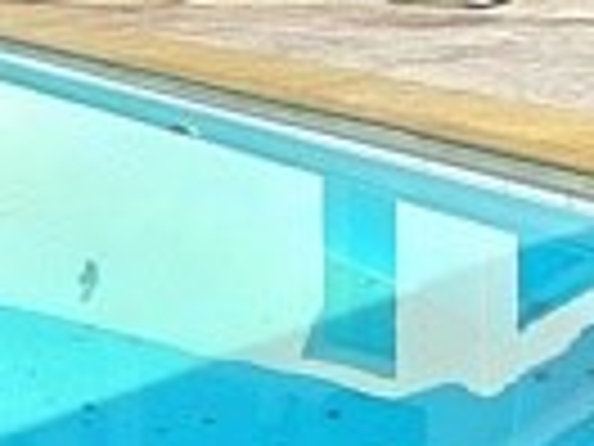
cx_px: 108
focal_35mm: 79
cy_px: -18
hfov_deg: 24.3
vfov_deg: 18.1
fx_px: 1356
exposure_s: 1/2500
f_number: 2.2
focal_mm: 2.2
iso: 50
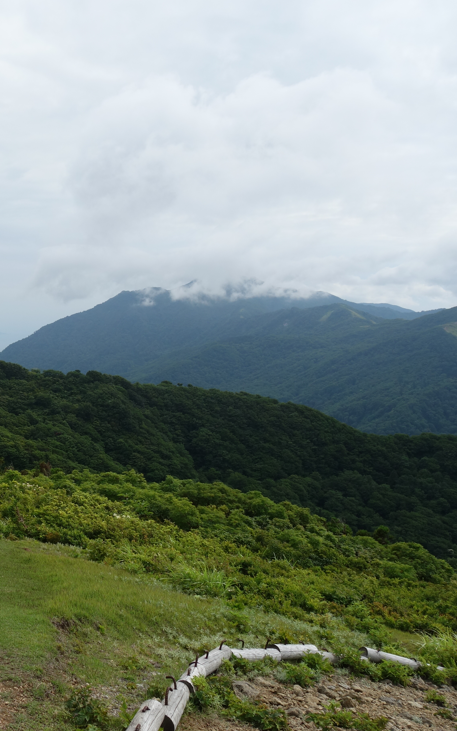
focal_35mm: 43
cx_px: 8
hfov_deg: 28.2
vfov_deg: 46.2
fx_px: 857
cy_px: 366
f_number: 5.6
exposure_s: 1/640
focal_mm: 10.4
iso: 125
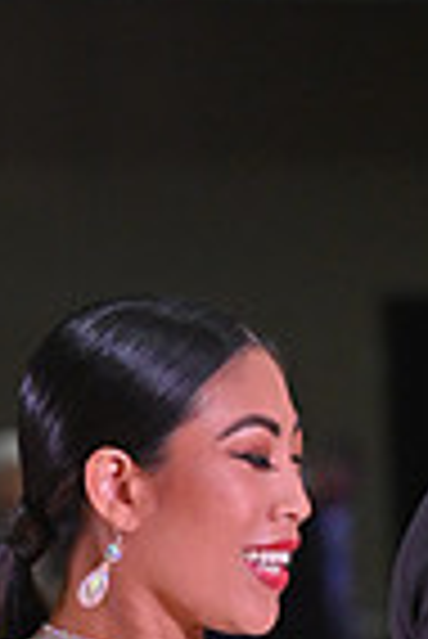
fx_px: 9819
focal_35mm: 552
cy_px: 1202
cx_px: 381
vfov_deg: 3.7
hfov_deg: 2.5
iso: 2000
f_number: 5
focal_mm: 135
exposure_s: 1/320
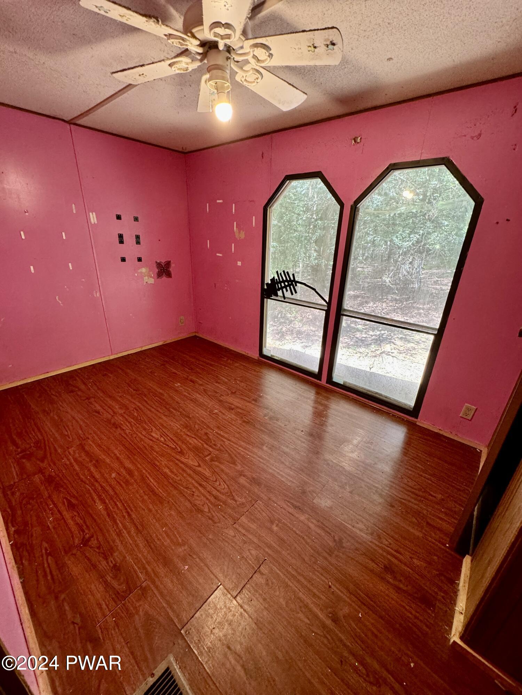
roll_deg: -2.1
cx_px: 261
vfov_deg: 102.1
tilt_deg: -20.9
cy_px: 348
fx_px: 281
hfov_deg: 85.7
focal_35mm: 14
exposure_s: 1/60
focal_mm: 2.22
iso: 250
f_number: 2.2
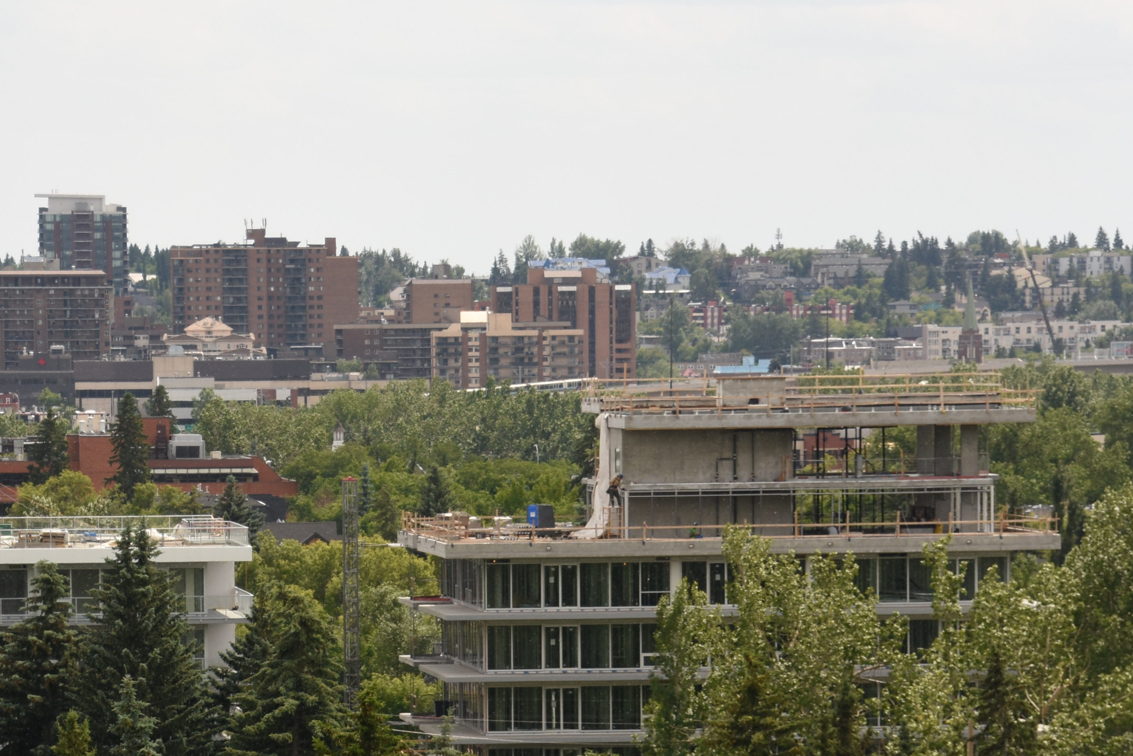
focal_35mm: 254
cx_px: 337
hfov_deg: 8.1
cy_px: 609
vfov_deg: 5.4
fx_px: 7995
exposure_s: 1/640
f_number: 8
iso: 200
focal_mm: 92
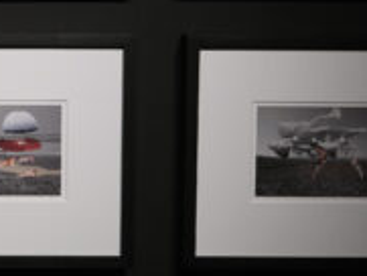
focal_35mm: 147
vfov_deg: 10.1
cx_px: -180
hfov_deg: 12.7
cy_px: 84
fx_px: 1560
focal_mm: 48.2
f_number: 5.2
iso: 1250
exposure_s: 1/200
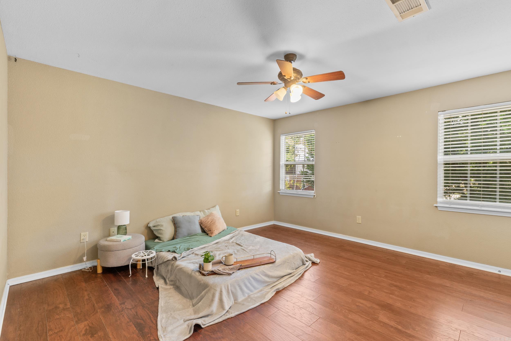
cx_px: 256
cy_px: 170
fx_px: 213
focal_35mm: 15
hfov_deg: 100.4
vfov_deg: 77.3
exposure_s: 1
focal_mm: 10
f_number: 8
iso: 250
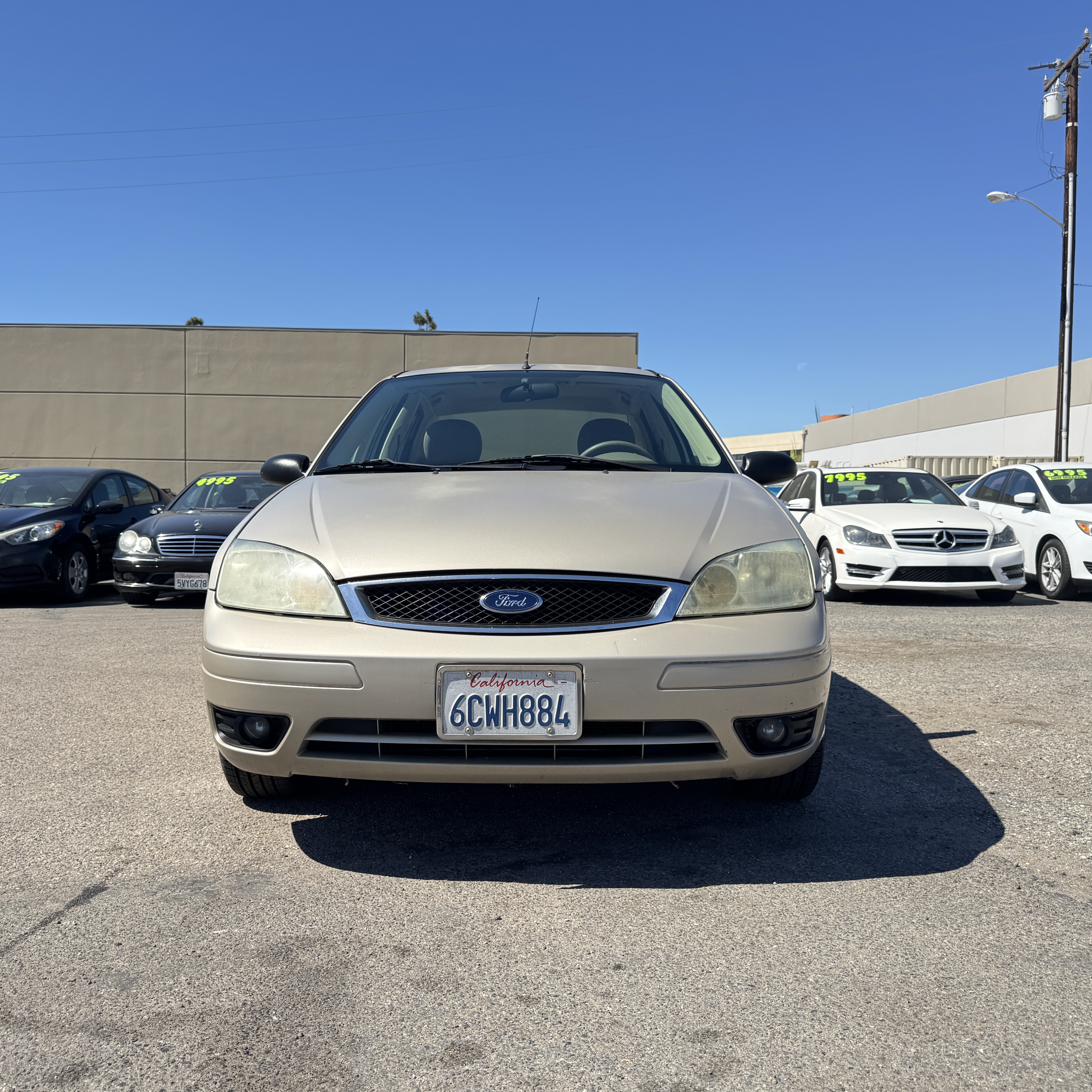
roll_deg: -1.8
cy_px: 551
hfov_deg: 55.6
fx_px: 1035
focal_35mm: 29
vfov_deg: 55.6
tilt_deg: -2.7
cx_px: 522
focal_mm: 6.76
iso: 80
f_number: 1.78
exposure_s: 1/2174
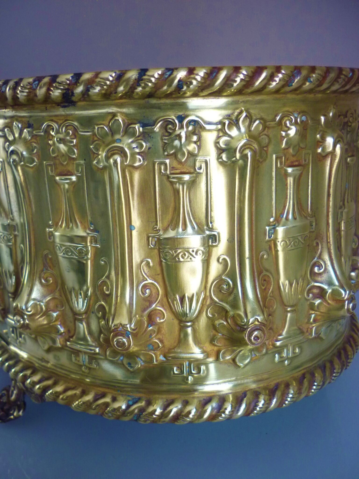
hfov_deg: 42.9
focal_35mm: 33
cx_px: 180
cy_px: 240
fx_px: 456
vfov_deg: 55.4
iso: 160
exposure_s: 1/30
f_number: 2.8
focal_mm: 5.5
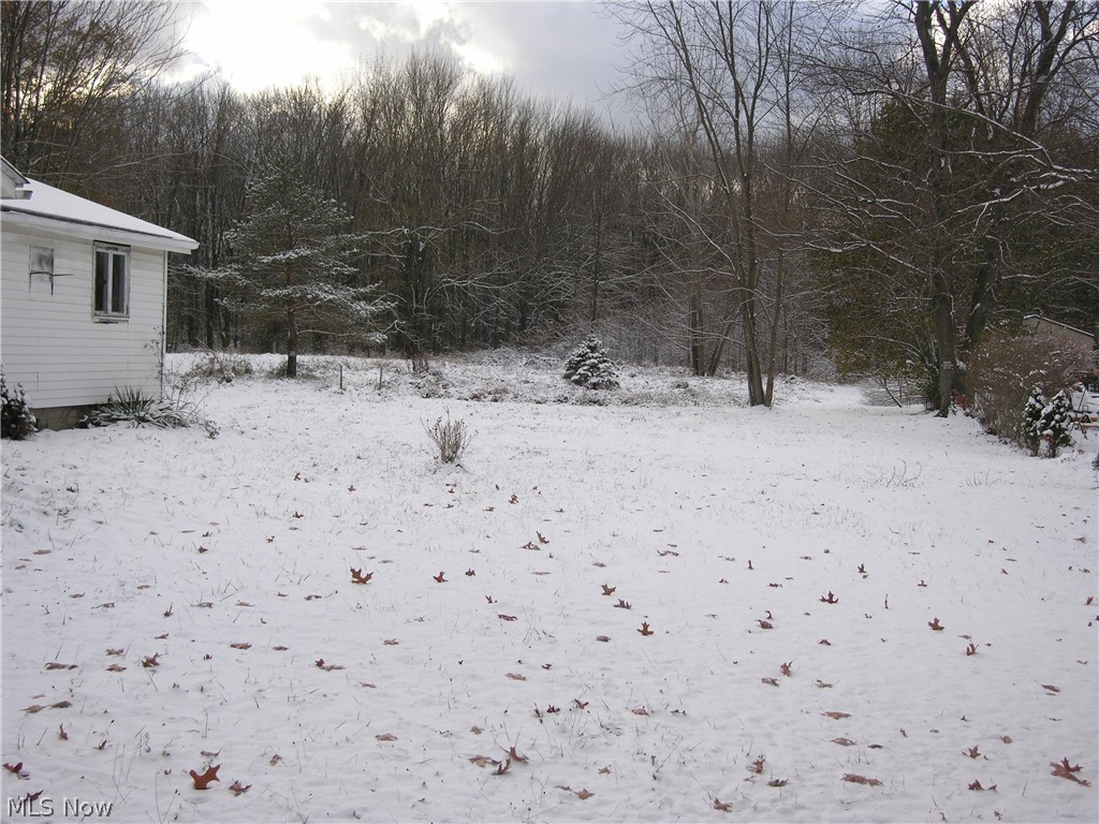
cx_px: 550
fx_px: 1238
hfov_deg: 47.9
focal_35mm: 39
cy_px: 412
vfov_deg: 36.8
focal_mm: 10
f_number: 3.2
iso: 50
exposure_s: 1/396
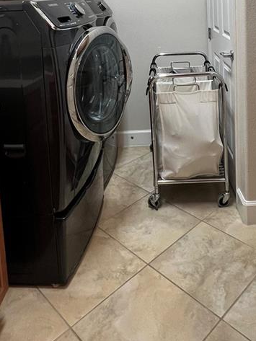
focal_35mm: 33
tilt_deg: -4.1
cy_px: 26
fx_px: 325
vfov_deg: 48.7
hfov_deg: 42.6
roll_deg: +3.3
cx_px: 162
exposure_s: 1/60
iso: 160
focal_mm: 1.57
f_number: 1.8
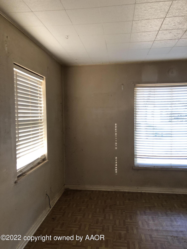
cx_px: 94
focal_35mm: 28
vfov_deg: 63.4
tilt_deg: +1.1
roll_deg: +1.4
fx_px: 202
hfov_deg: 49.7
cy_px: 124
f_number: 1.8
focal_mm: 3.99
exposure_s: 1/30
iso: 25
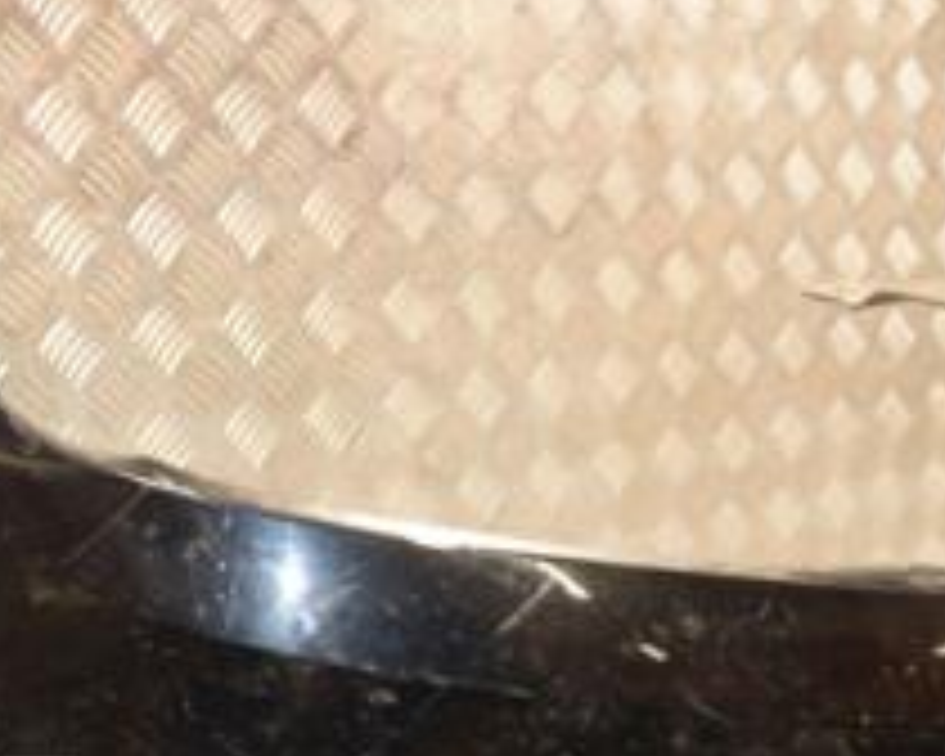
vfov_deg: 18.0
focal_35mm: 84
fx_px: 2359
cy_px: 666
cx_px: 459
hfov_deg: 22.7
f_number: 5
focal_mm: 21
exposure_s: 1/125
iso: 800
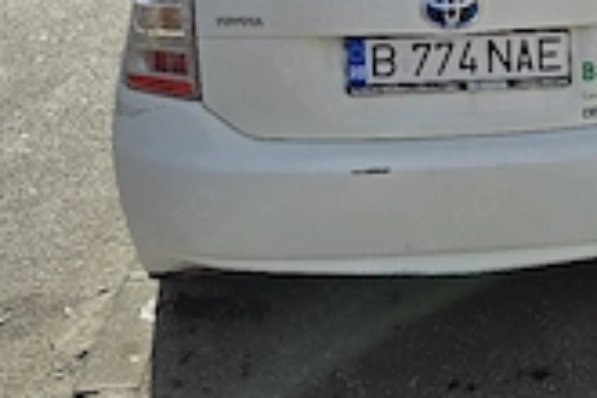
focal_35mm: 58
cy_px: 33
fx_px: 962
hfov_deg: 33.7
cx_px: 456
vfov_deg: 22.7
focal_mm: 5.4
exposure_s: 1/5000
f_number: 1.8
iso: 25
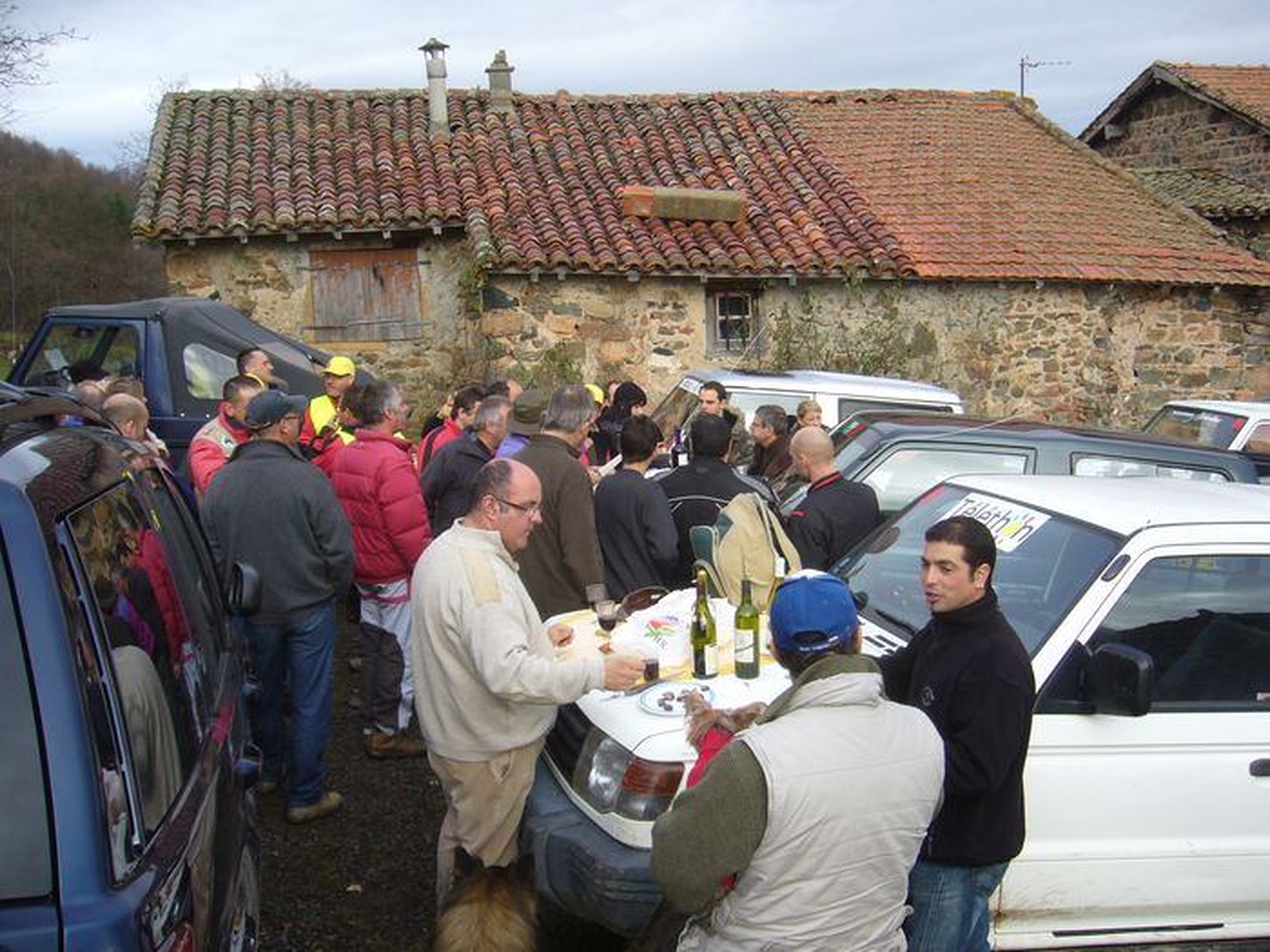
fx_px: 1284
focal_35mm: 35
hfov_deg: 52.6
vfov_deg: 40.7
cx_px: 635
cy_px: 476
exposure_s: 1/250
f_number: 2.8
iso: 80
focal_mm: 5.8
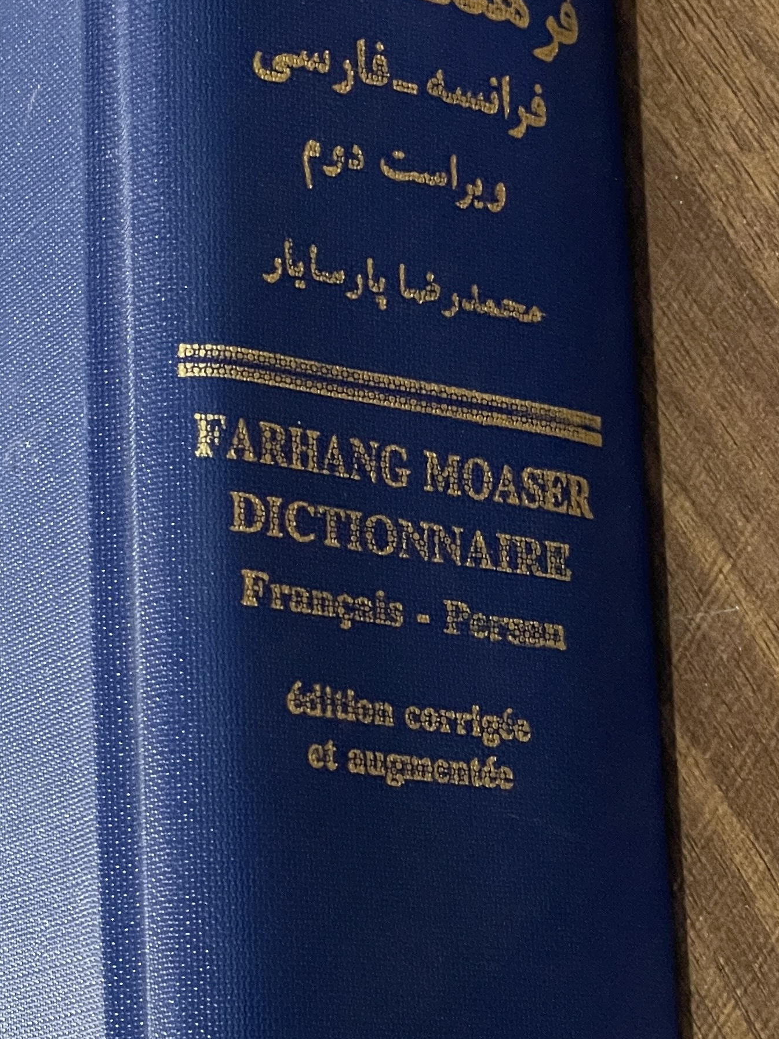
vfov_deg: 16.7
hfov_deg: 12.7
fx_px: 3511
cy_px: 794
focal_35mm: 117
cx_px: 343
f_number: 2
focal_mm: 6
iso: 1000
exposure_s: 1/36
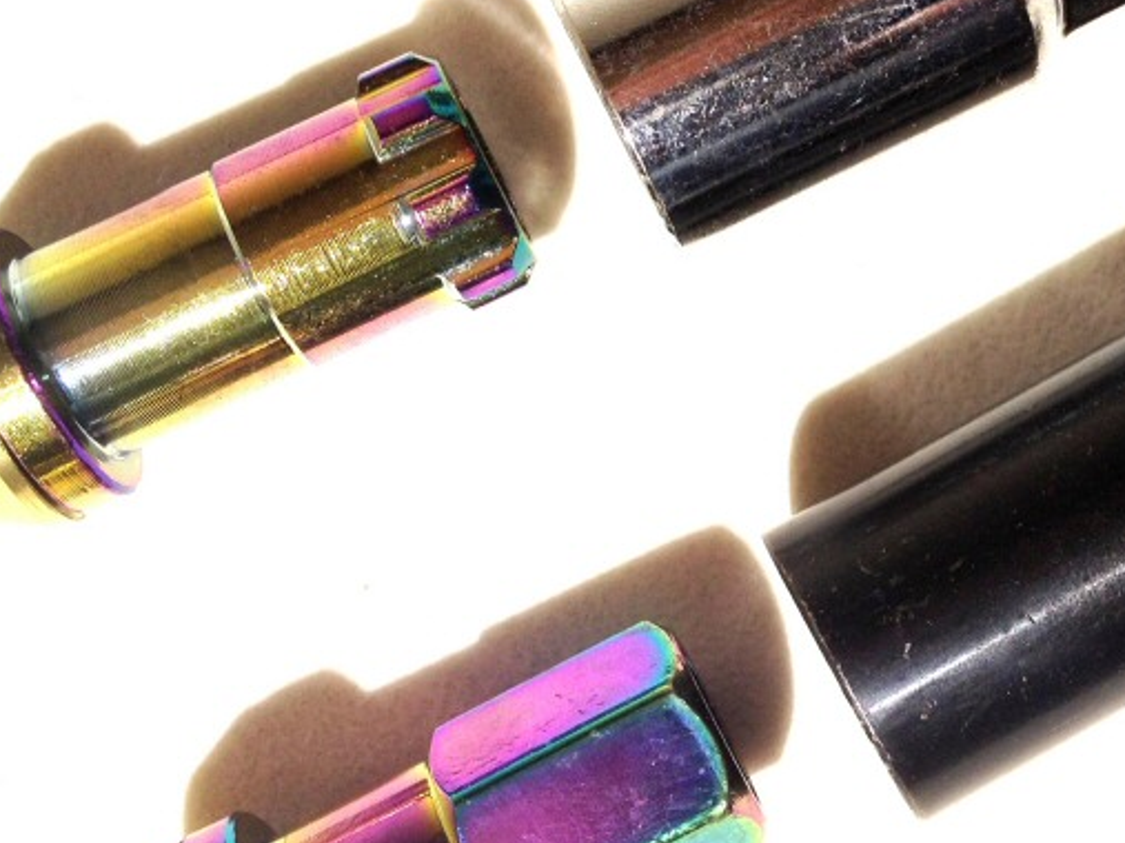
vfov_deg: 21.3
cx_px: 790
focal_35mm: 69
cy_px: 382
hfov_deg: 27.9
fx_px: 2242
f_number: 2.4
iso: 64
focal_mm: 4.28
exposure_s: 1/108
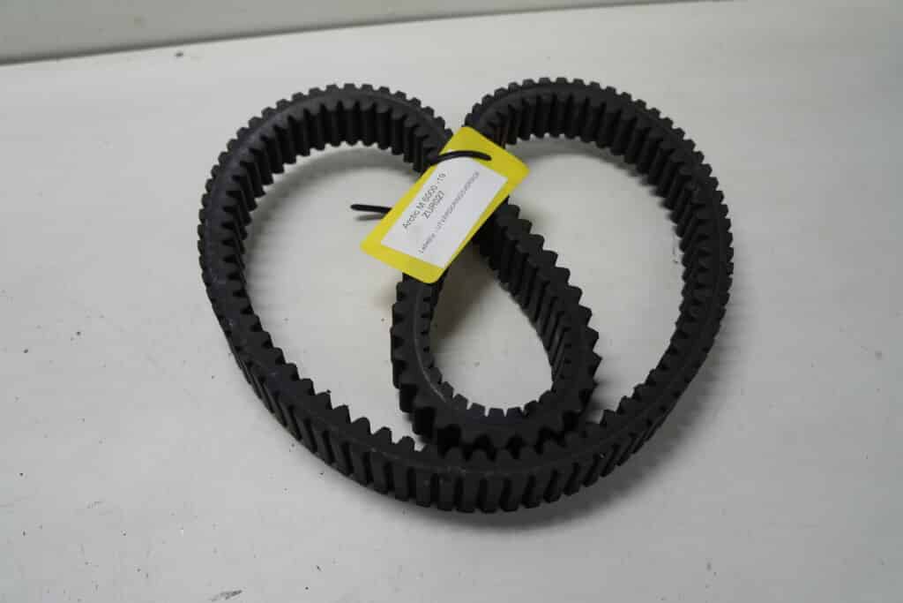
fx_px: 677
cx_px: 452
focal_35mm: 27
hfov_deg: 67.4
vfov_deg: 47.9
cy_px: 302
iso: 100
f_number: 3.5
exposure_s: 1/60
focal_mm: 18
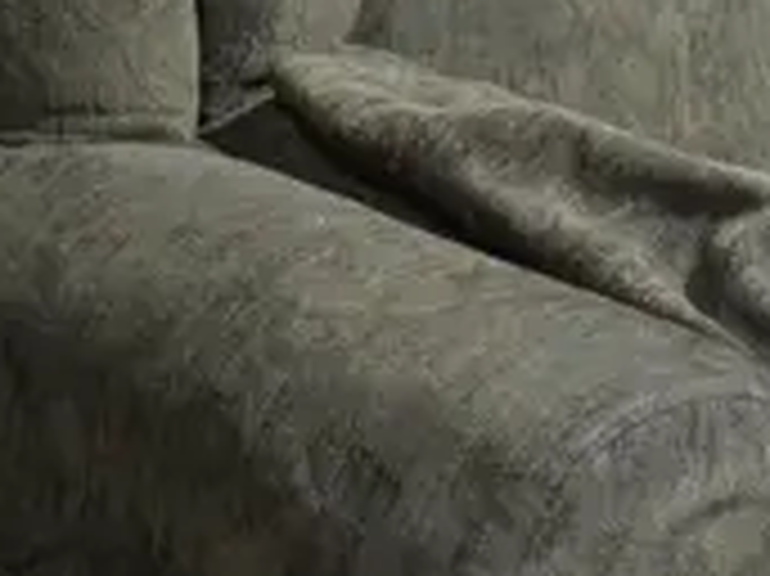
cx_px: 671
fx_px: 4001
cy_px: 430
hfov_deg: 10.9
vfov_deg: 8.2
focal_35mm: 180
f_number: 3.6
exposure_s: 1/60
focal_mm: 15
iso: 500
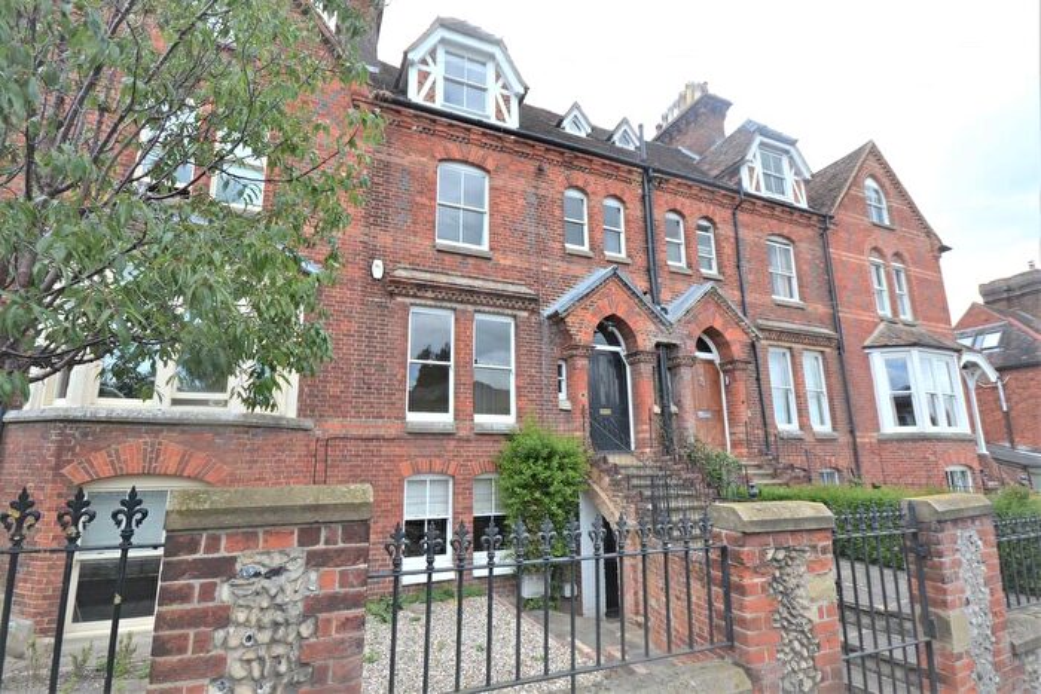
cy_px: 347
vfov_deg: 77.4
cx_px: 520
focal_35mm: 15
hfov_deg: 100.4
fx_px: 434
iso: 100
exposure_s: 1/160
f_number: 6.3
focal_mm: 10
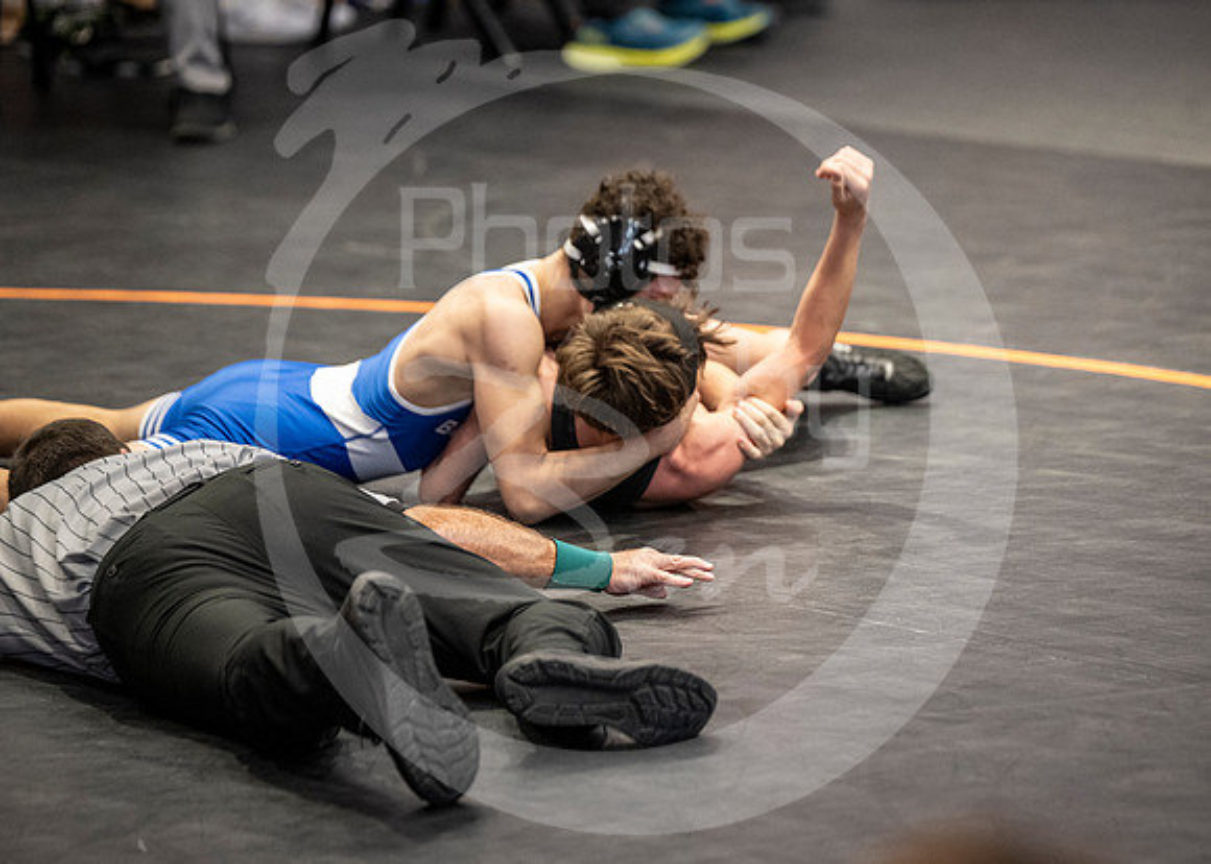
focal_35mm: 260
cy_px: 469
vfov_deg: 5.5
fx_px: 8923
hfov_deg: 7.8
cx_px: 702
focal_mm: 200
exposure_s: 1/1000
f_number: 2.8
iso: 3200
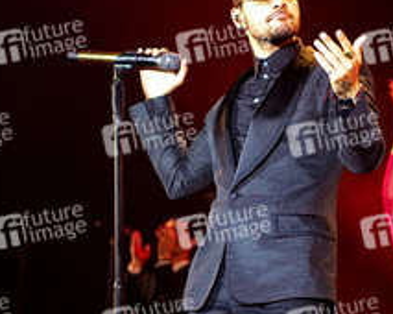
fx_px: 1615
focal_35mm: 139
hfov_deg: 13.7
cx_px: 358
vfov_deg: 11.1
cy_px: 181
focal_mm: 70
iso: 1600
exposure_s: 1/320
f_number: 2.8
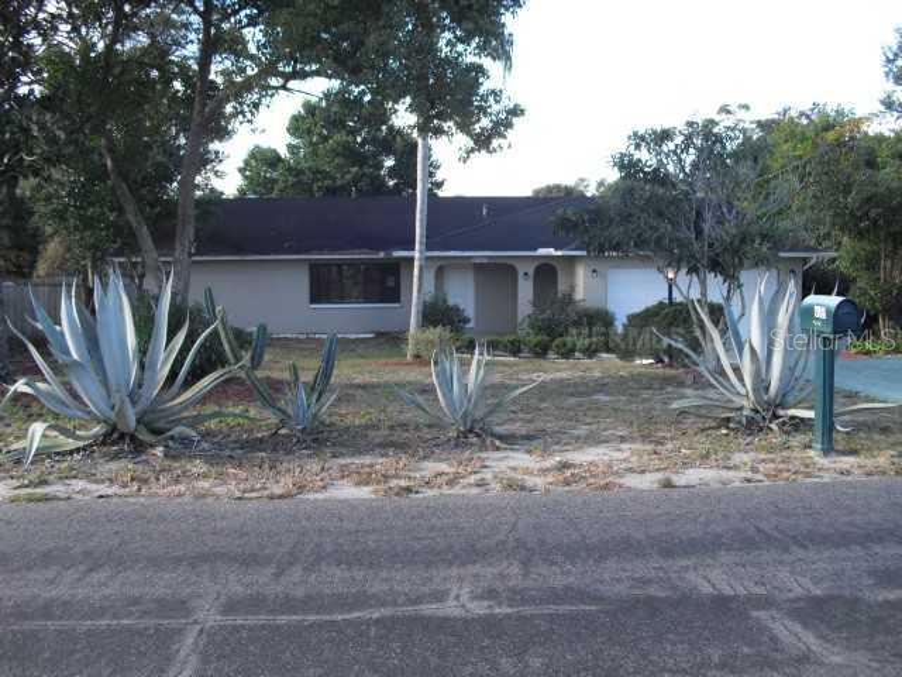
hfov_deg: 51.4
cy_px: 338
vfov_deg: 39.7
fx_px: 938
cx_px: 451
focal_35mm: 36
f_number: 3.1
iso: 100
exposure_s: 1/200
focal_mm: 6.3
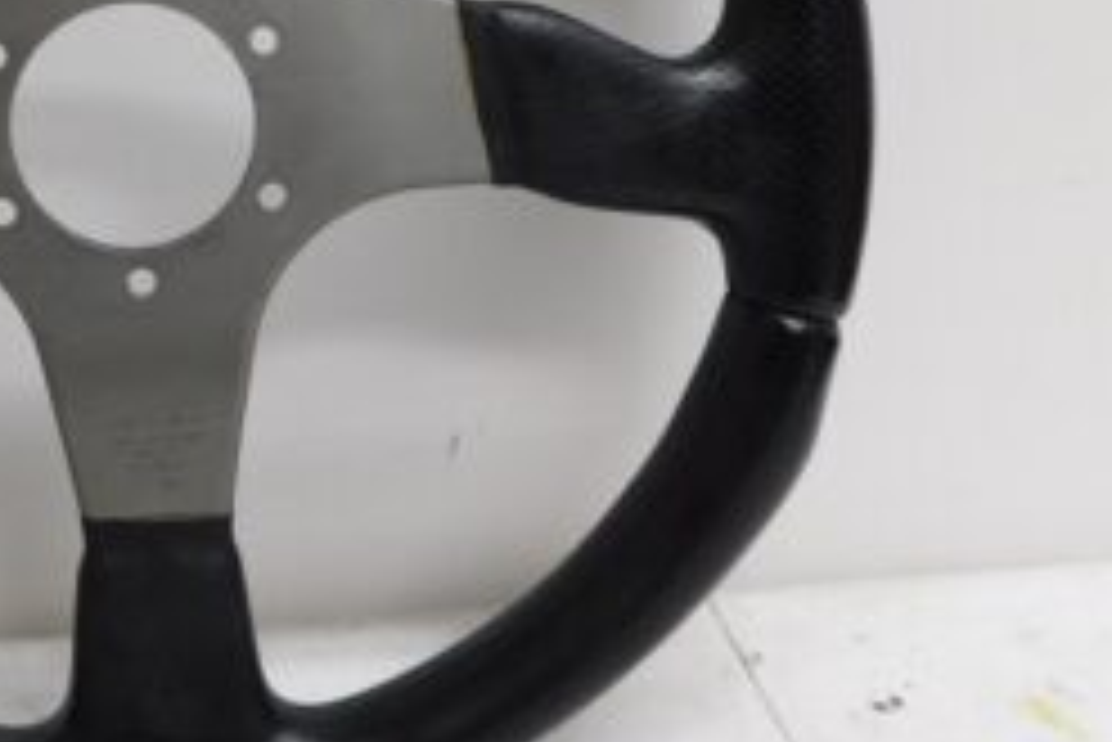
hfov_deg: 33.1
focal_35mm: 58
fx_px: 1793
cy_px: 45
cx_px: 171
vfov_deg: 22.7
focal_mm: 4
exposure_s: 1/30
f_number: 3
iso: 200
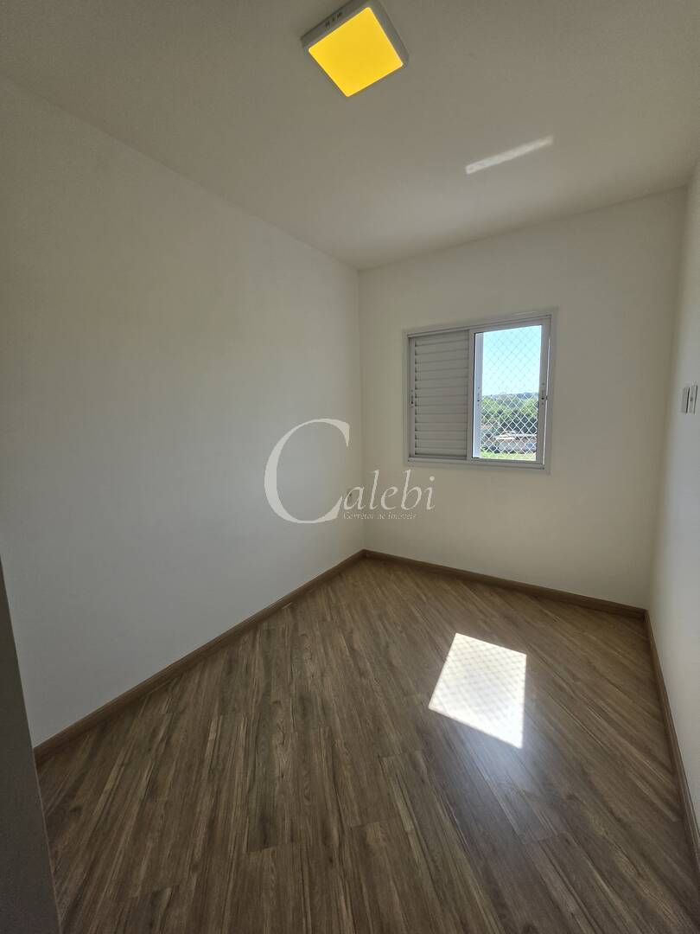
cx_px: 350
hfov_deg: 89.9
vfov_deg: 106.2
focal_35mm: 13
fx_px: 351
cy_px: 467
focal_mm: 2.2
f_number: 1.9
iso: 32
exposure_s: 1/655
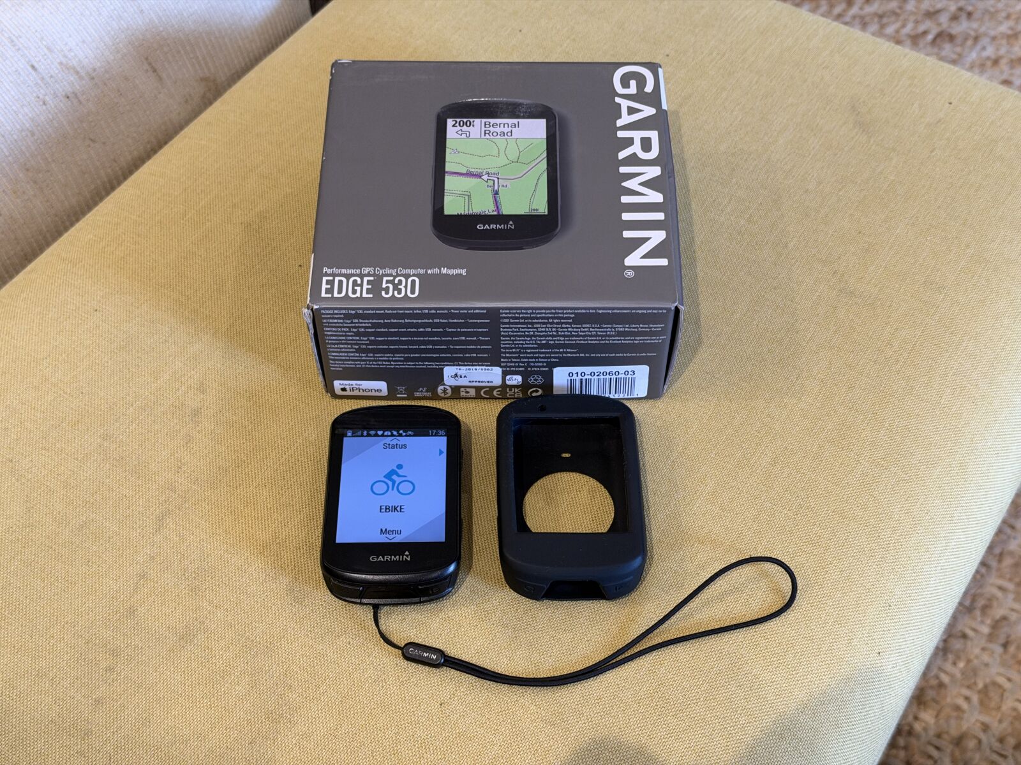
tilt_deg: -53.0
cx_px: 510
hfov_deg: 39.7
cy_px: 382
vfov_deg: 30.3
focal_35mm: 48
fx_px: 1416
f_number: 1.78
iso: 250
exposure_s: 1/50
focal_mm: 6.76
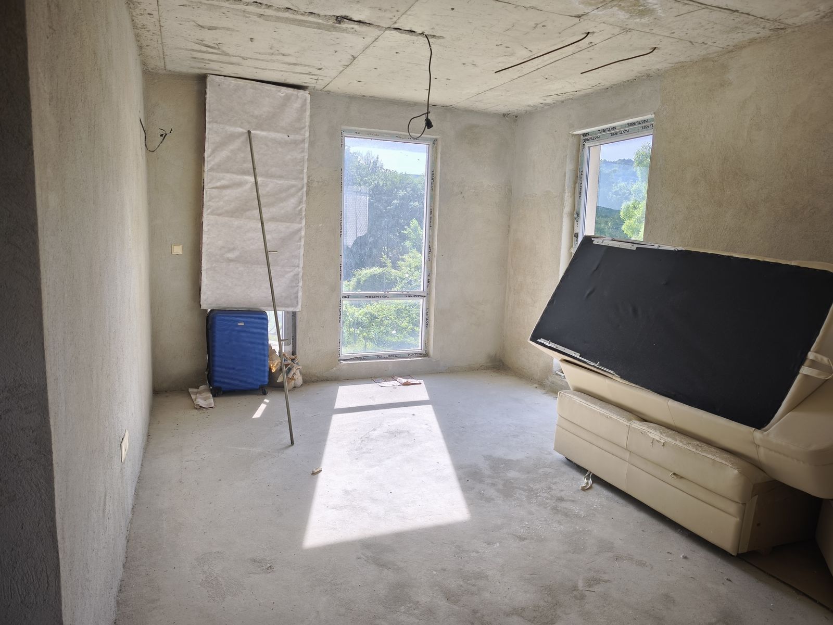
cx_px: 416
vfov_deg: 58.9
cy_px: 312
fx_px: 553
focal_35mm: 23
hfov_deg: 73.9
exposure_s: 1/100
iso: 100
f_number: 1.6
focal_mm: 6.57
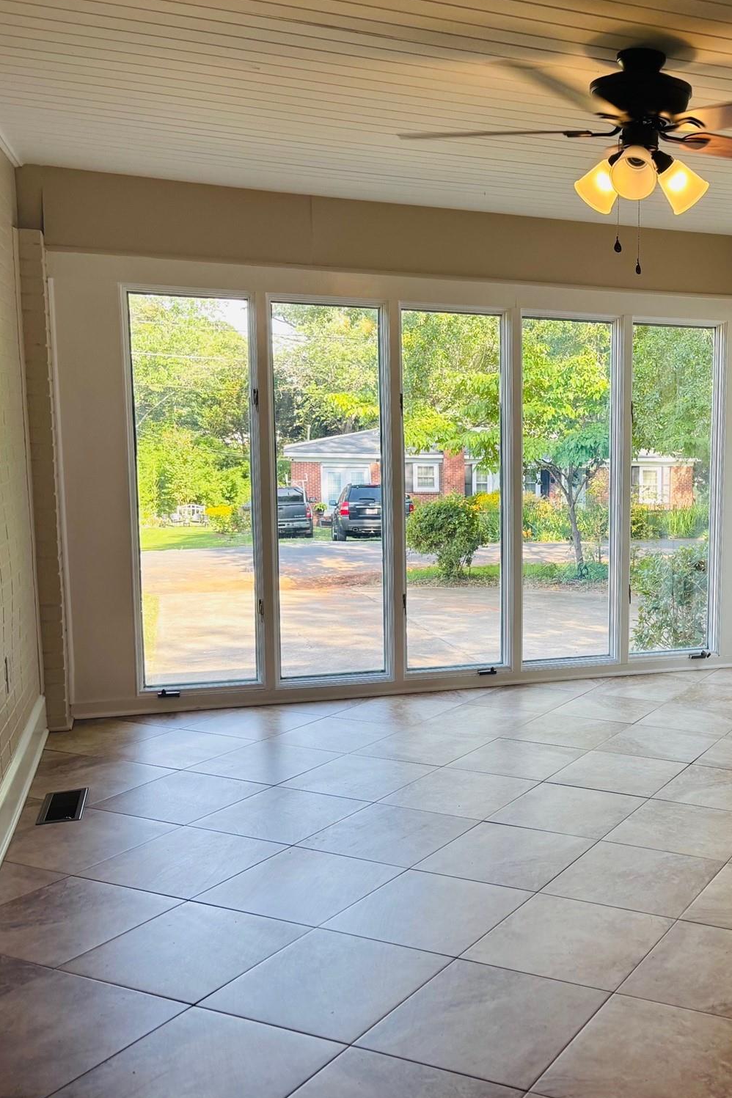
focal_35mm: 37
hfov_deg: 33.9
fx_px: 1128
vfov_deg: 51.9
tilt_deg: -7.5
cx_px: 667
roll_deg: -1.6
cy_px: 555
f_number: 1.6
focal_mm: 5.96
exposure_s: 1/120
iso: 32
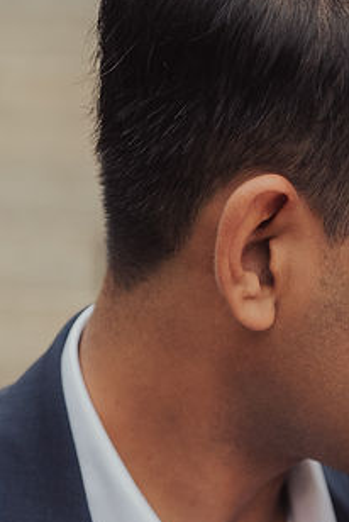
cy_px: 656
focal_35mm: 109
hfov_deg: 12.4
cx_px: 391
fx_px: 1581
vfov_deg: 17.7
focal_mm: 35
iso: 250
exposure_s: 1/2000
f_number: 2.5
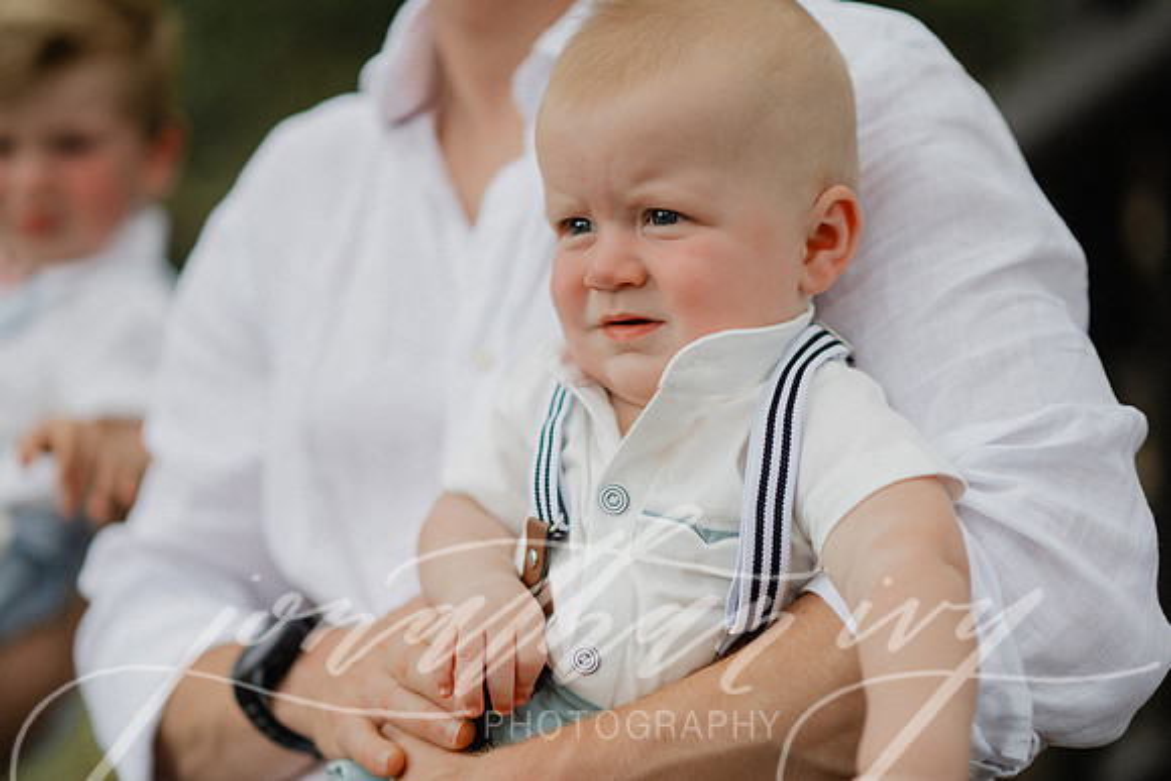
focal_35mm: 85
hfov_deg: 23.9
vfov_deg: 16.1
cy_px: 390
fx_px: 2765
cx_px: 586
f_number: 1.8
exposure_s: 1/1250
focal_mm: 85
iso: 200
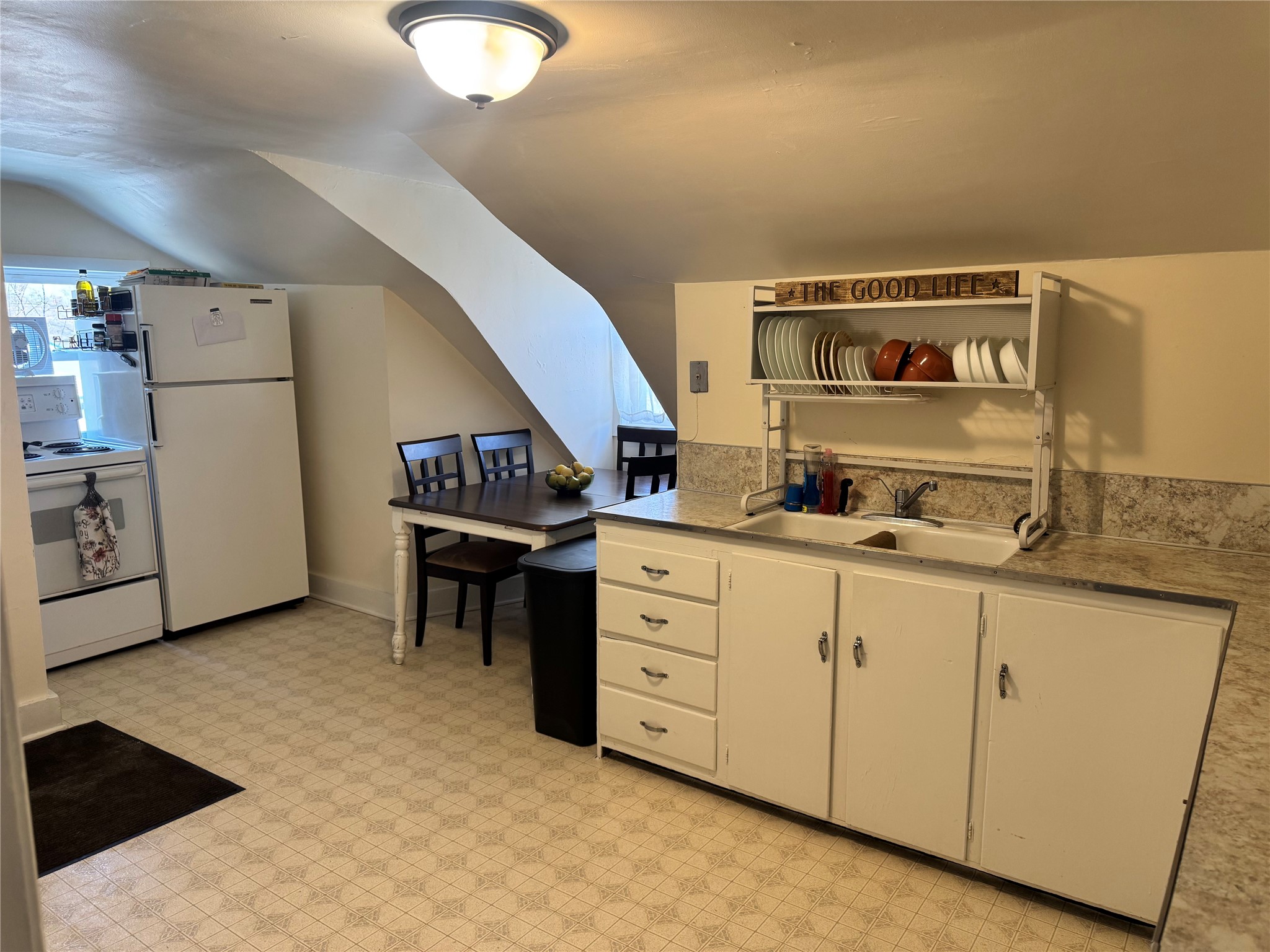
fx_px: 881
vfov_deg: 56.8
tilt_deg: -10.3
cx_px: 635
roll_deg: +0.0
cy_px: 476
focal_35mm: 24
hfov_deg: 71.6
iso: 160
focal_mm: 6.76
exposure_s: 1/60
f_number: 1.78
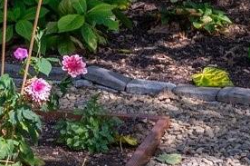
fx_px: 1546
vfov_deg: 6.1
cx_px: -361
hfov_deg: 8.4
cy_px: 7
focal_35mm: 223
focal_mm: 30
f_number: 8
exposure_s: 1/400
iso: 200
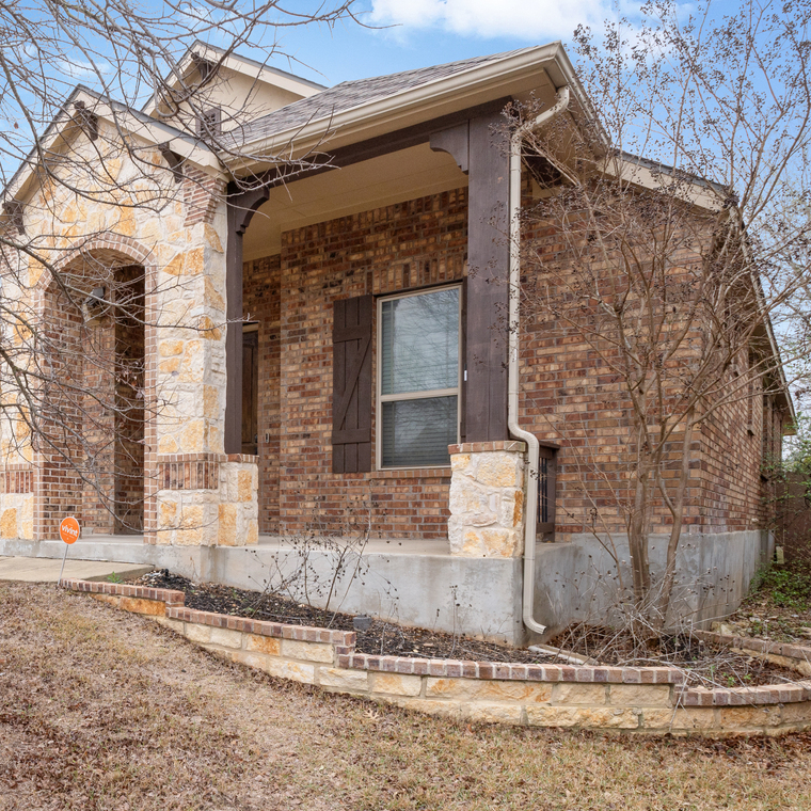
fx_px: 793
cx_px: 130
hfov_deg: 50.0
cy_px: 525
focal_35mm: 30
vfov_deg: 53.4
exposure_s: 1/160
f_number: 9
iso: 200
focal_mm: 11
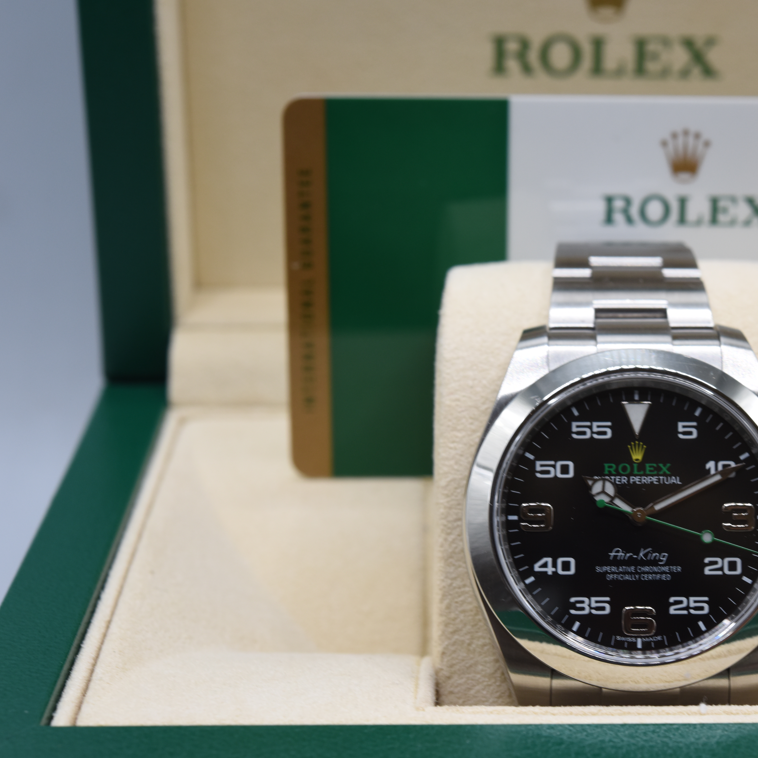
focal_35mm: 77
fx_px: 1908
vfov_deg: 22.5
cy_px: 380
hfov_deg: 22.3
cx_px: 554
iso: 640
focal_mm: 60
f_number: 13
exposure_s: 1/60
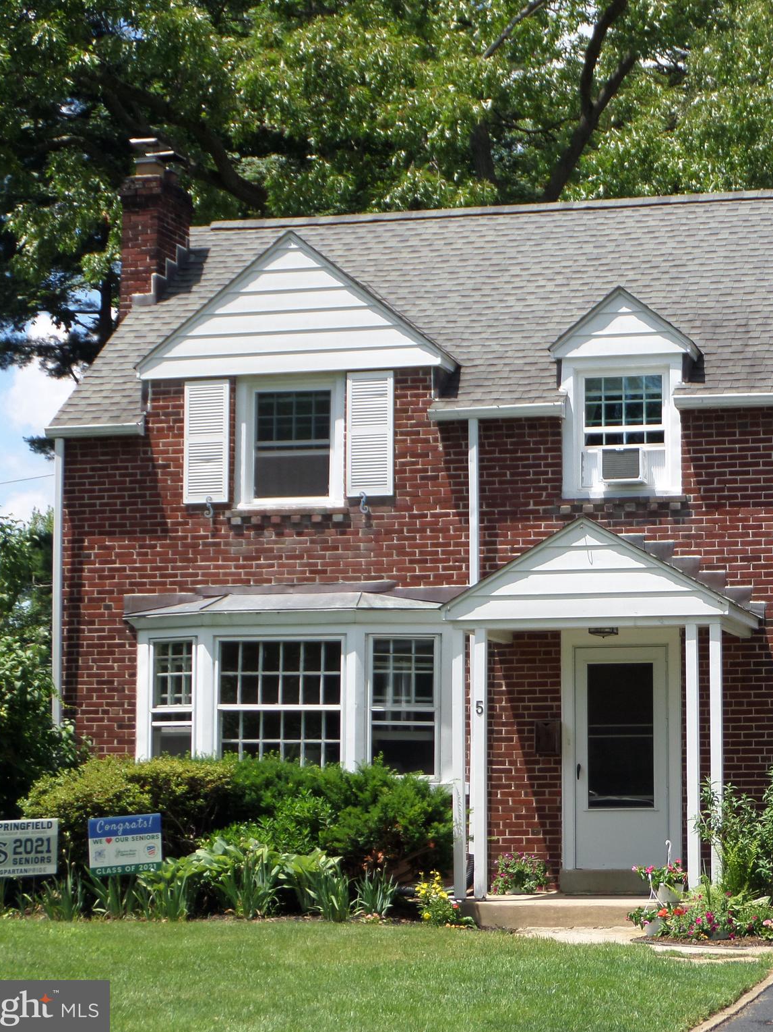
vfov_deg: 23.6
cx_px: 631
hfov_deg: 17.6
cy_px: 517
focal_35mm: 83
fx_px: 2472
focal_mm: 10.2
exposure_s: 1/500
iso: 100
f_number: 4
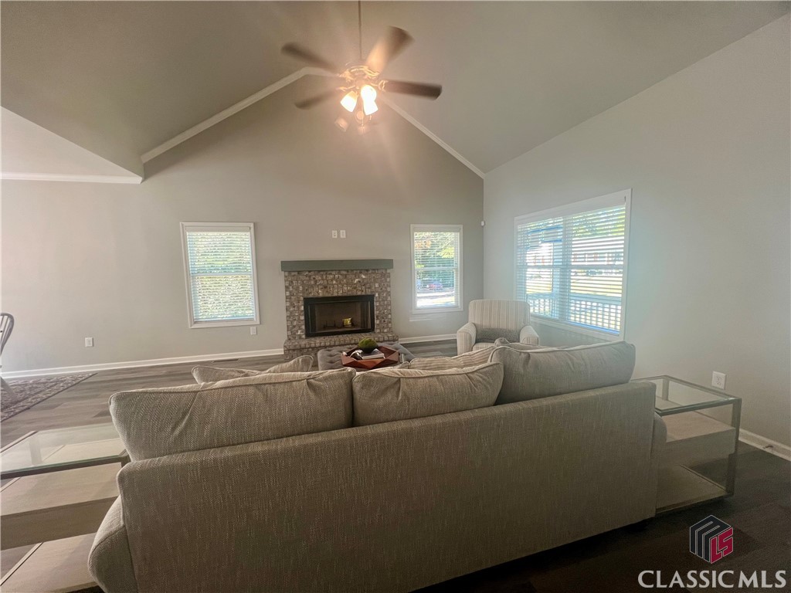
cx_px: 396
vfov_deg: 89.9
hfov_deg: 106.2
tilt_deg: -5.8
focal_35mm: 13
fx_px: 297
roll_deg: +1.7
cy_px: 296
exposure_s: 1/120
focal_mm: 1.57
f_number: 1.8
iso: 160
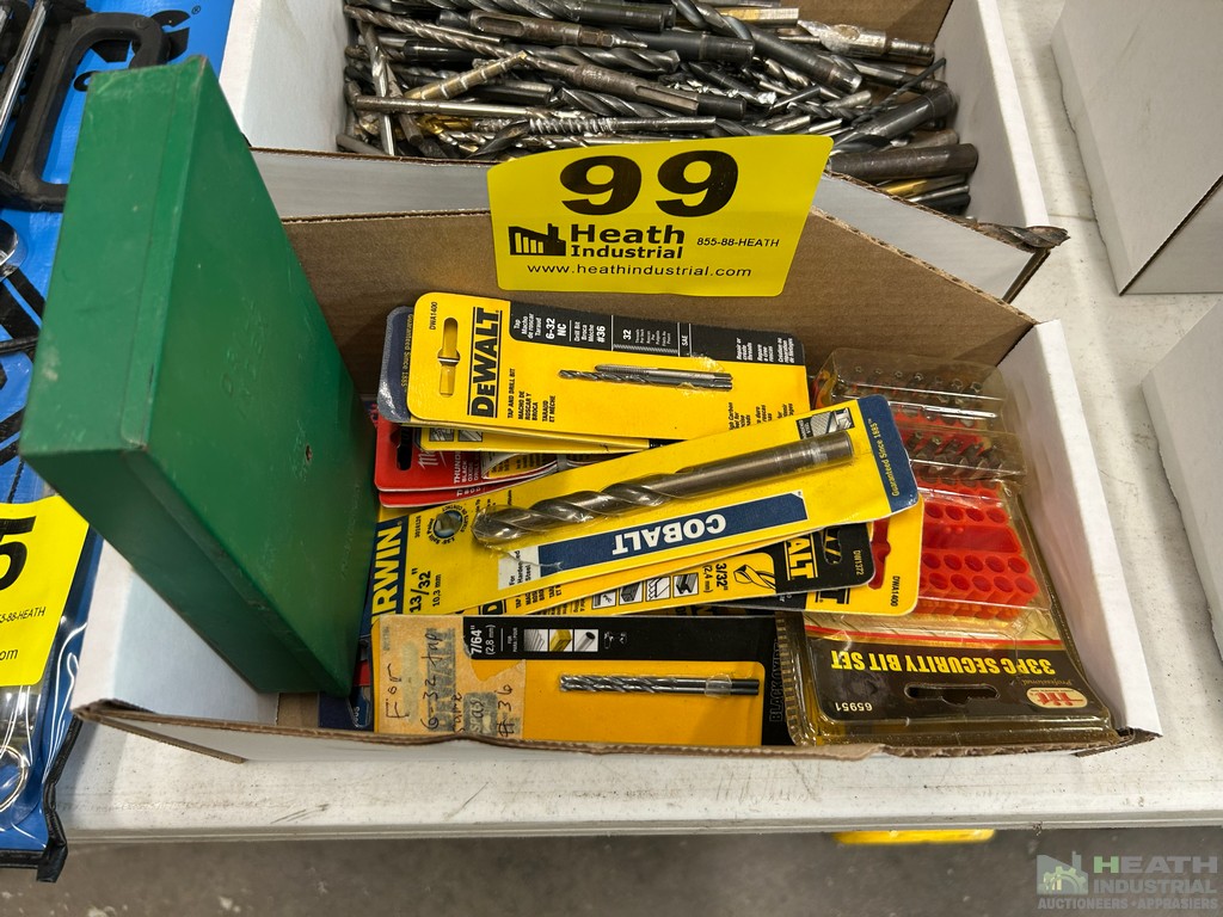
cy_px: 458
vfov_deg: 53.1
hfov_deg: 67.3
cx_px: 612
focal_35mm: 26
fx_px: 919
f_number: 1.5
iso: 80
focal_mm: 5.7
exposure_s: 1/60
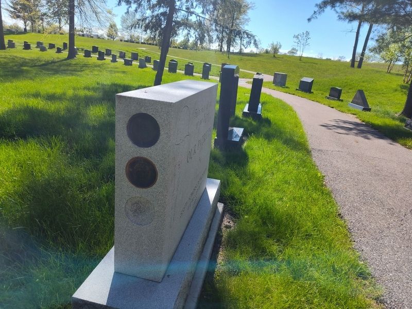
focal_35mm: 23
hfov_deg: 73.9
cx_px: 206
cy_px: 154
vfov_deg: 58.9
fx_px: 274
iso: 100
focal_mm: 5.56
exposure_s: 1/1530
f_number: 1.8
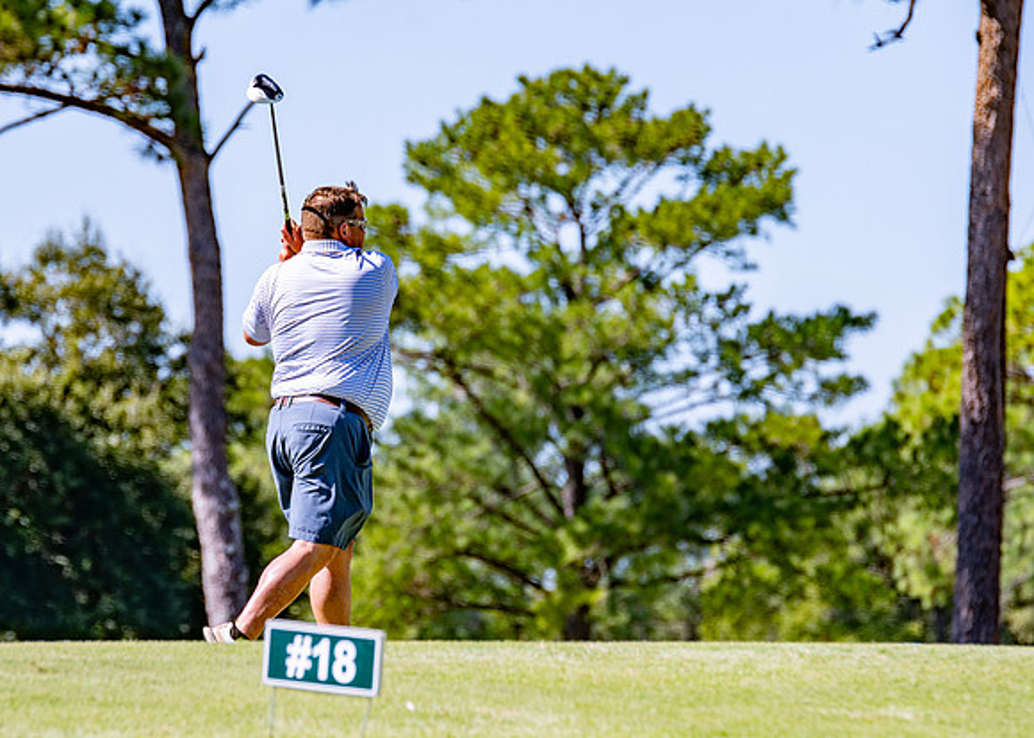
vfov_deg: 5.5
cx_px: 450
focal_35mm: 262
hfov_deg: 7.7
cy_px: 332
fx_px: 7679
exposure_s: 1/640
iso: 100
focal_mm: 175
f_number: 4
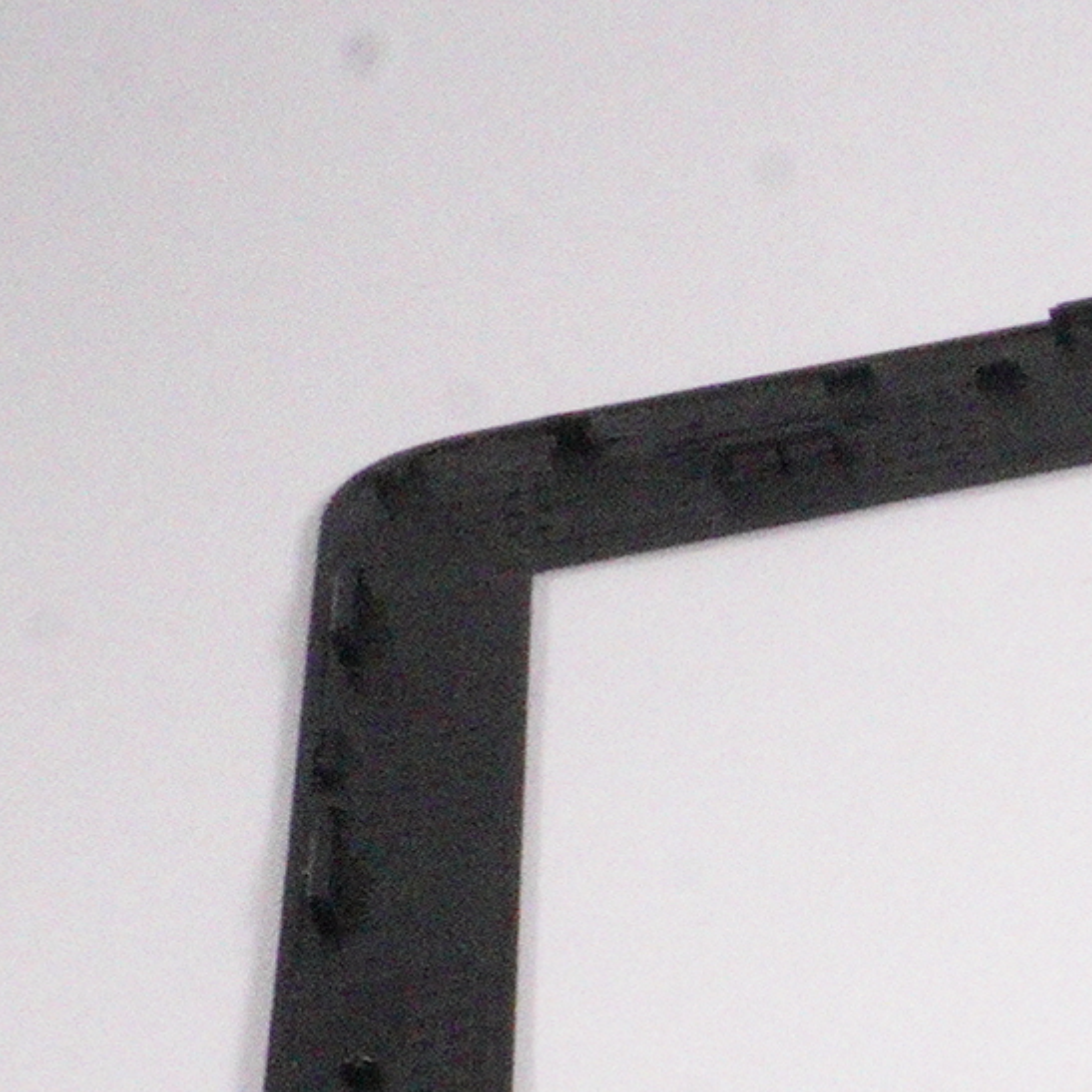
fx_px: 4997
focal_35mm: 140
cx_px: 2823
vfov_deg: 12.3
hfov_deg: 10.4
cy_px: 1156
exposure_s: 1/250
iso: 10000
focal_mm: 20
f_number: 22
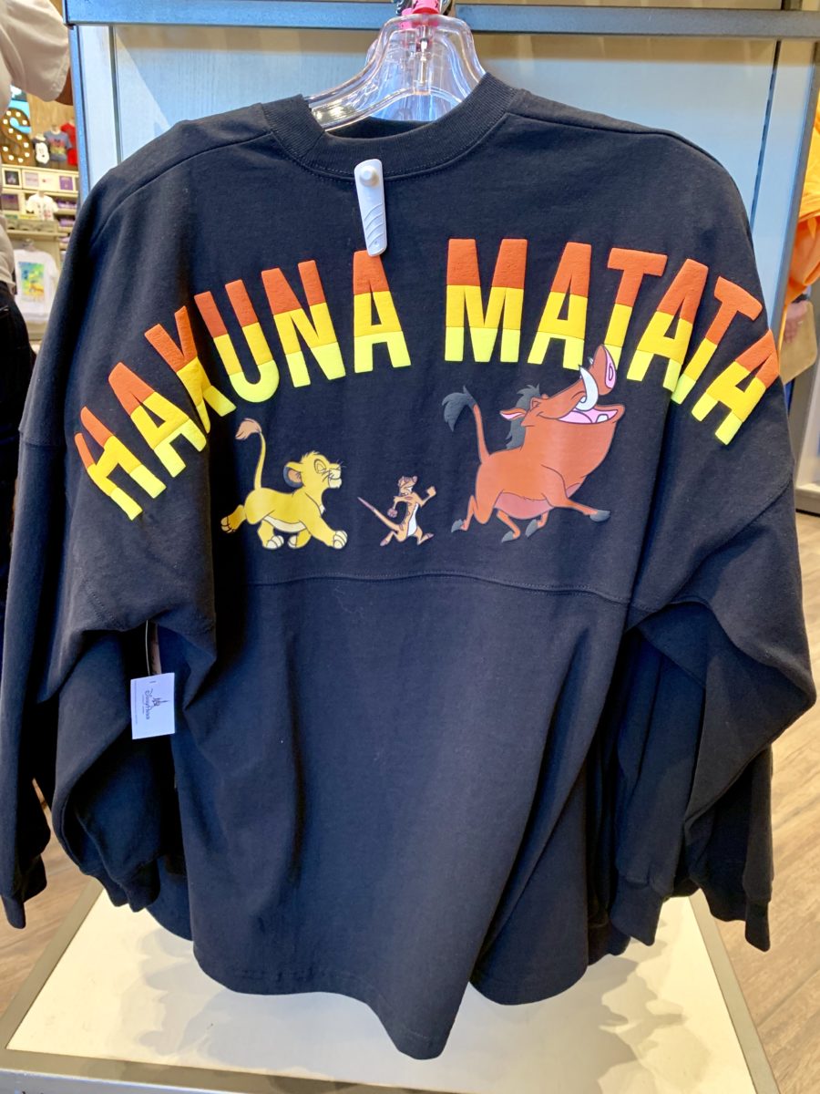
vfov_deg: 67.3
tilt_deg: -16.5
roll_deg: -2.8
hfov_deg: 53.1
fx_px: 821
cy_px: 547
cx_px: 410
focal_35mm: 26
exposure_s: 1/60
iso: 250
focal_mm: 4.25
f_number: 1.8
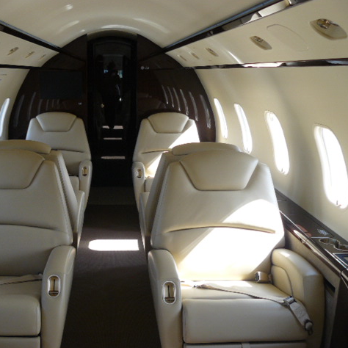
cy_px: 173
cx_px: 115
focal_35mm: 43
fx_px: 489
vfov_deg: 39.2
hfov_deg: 38.7
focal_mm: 6
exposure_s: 1/60
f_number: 2.8
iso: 100
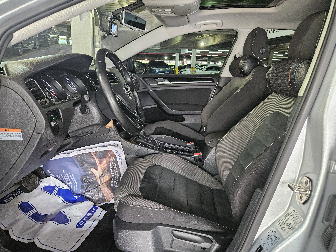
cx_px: 168
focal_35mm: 23
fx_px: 223
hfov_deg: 73.9
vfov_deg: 58.9
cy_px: 126
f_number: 1.8
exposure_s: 1/60
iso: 640
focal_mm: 5.4
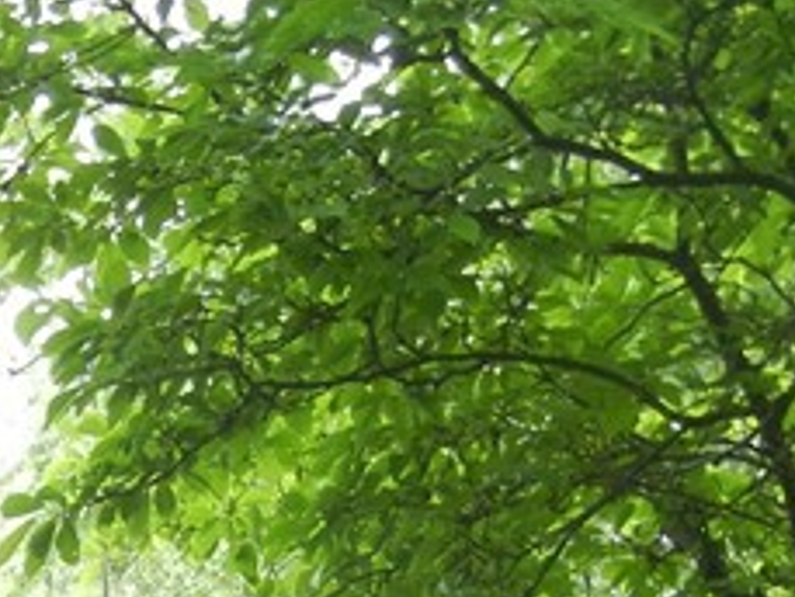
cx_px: -285
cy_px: 1194
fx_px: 3493
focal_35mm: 152
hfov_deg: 12.5
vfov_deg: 9.2
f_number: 3.6
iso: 240
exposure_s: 1/30
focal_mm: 6.2
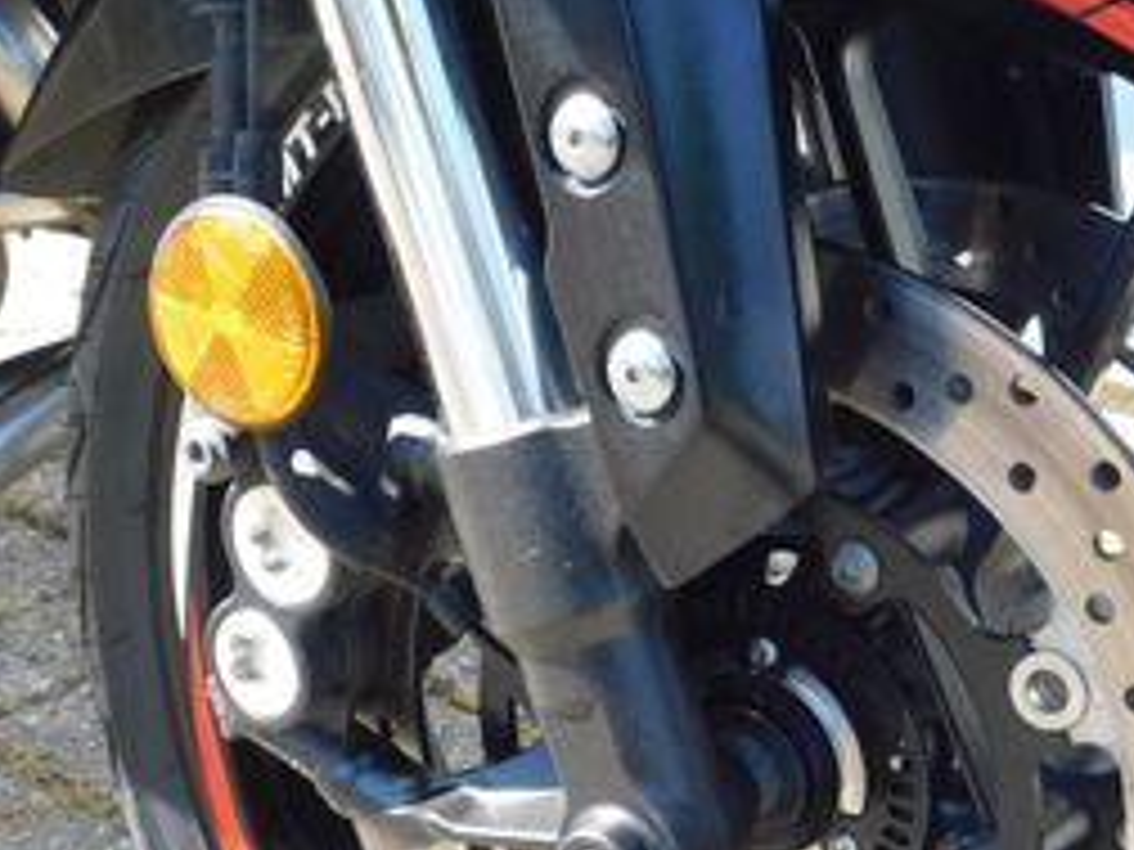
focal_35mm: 61
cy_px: 639
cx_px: 788
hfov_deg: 31.3
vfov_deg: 23.8
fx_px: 1998
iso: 125
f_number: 3
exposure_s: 1/200
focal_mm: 4.1
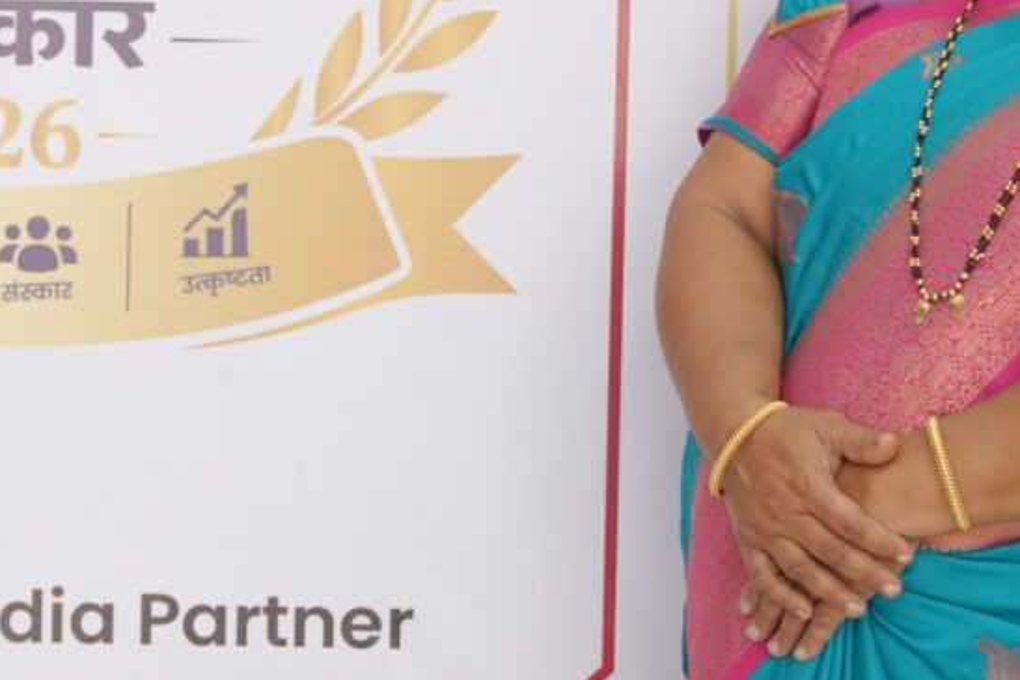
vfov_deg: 8.6
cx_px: -214
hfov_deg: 12.6
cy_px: 396
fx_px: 4519
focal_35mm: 159
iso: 1250
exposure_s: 1/100
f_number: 2.8
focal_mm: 34.1
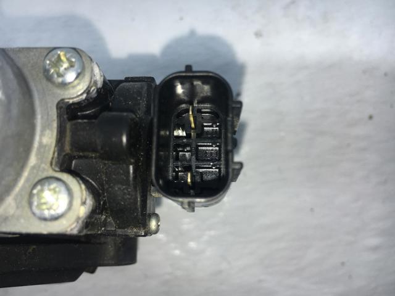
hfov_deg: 61.7
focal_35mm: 29
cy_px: 148
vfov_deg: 48.2
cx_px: 198
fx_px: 331
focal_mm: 4.15
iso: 25
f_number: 2.2
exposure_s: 1/620
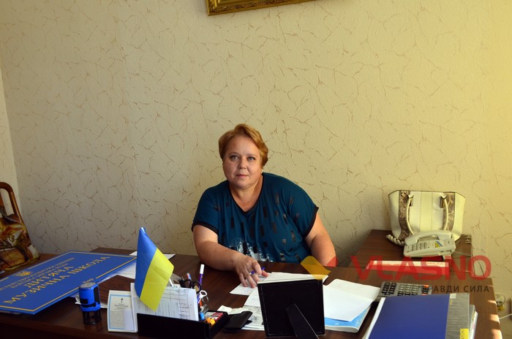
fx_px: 468
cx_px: 256
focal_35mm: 33
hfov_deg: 57.3
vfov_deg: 39.8
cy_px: 170
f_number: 9
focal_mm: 22
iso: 400
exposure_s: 1/40
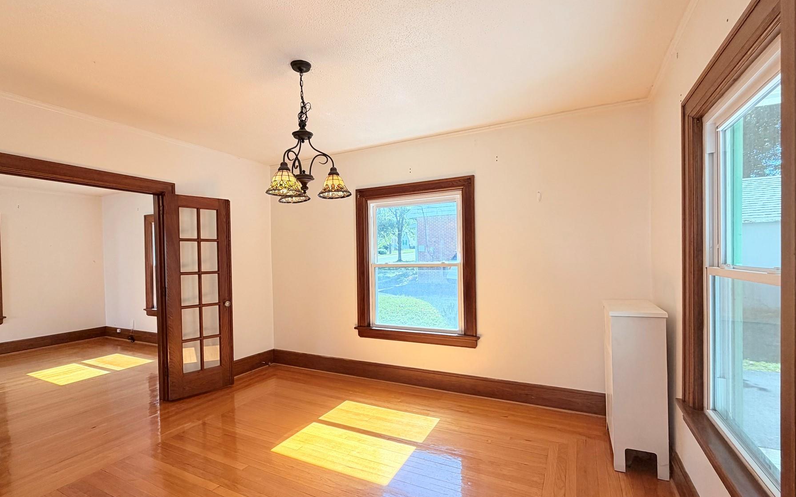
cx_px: 391
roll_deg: +1.4
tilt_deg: -0.9
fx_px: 369
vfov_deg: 67.9
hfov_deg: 94.4
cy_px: 261
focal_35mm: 17
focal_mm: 2.22
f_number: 2.2
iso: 64
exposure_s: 1/120
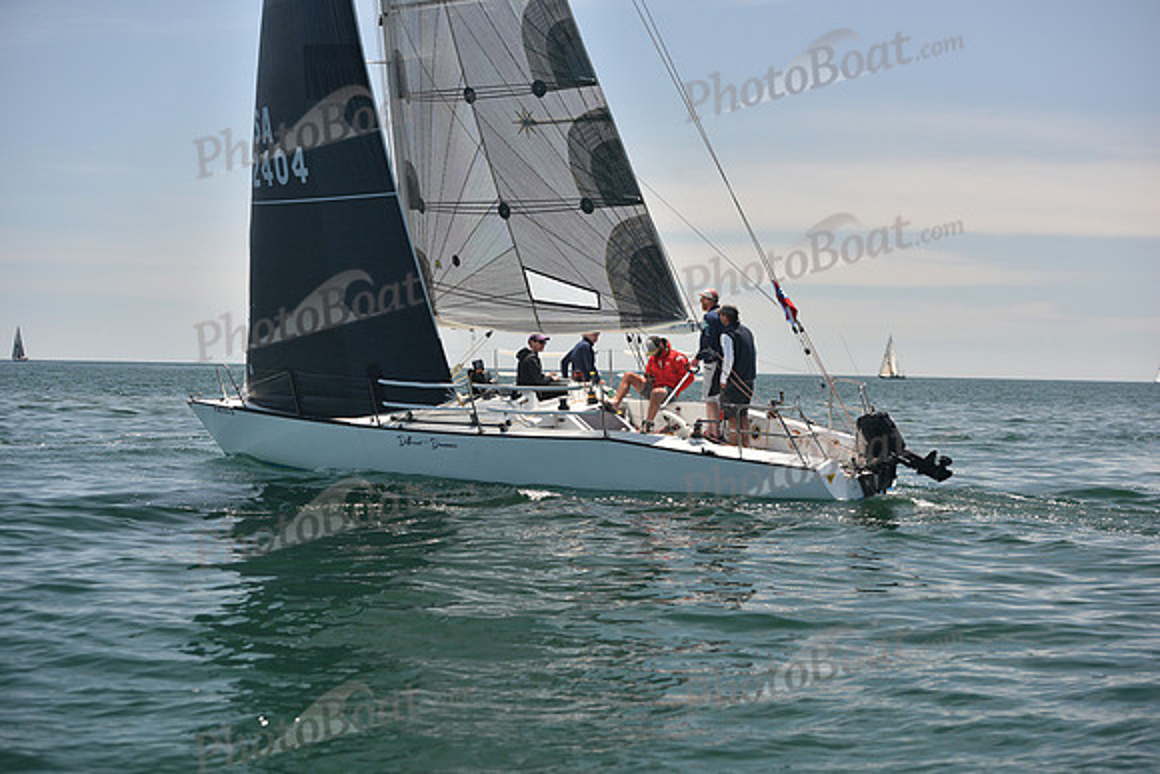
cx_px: 580
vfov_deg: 19.5
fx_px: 2256
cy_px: 387
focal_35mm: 70
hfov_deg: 28.8
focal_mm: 70
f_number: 4.5
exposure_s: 1/800
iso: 250
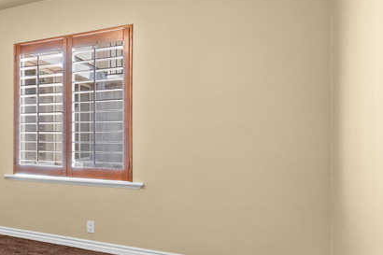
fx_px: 372
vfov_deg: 37.8
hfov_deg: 38.1
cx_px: -92
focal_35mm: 35
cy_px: 140
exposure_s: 1/4
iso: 500
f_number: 7.1
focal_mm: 14
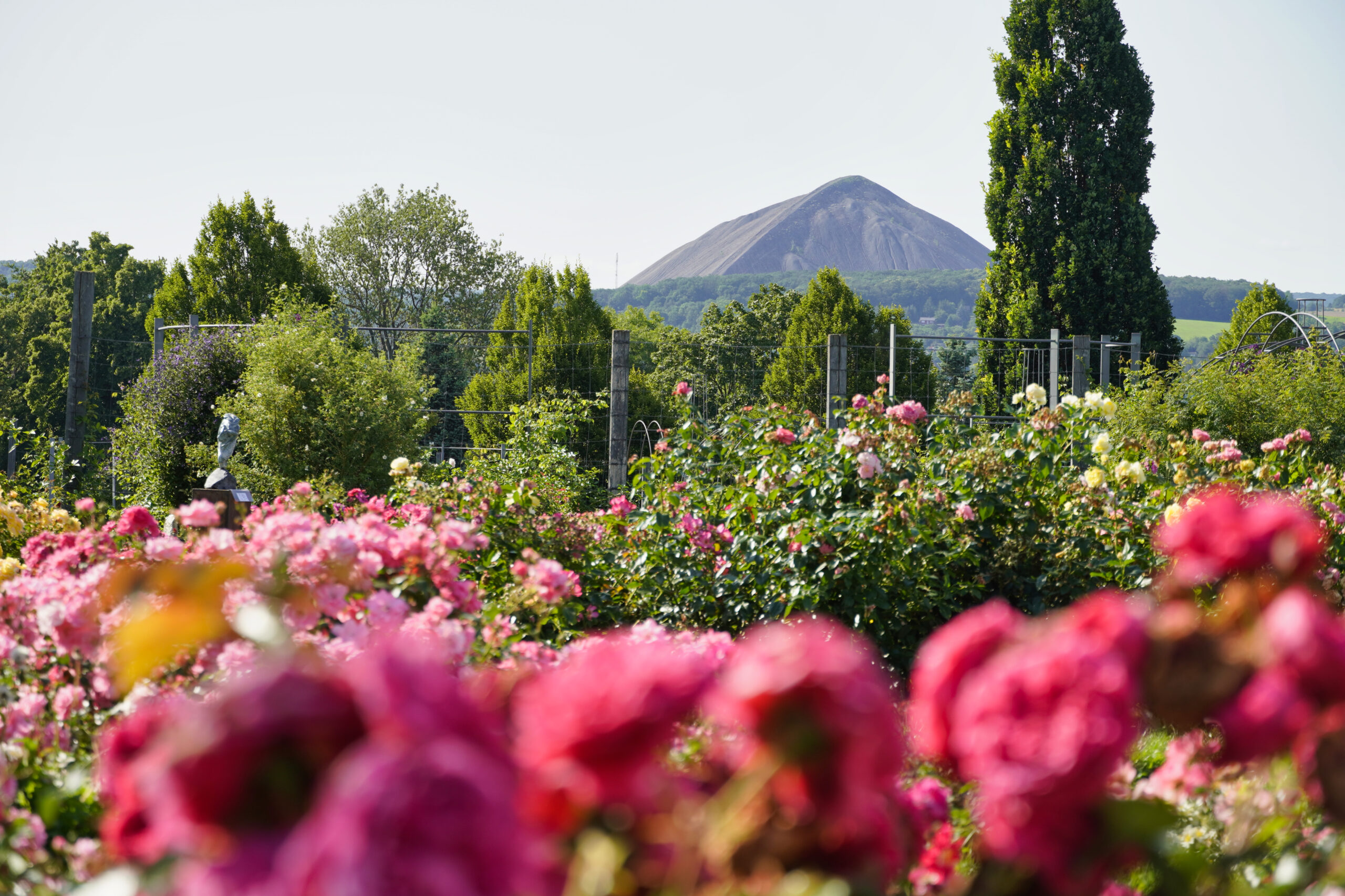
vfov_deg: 13.8
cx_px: 672
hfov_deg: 20.6
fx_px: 3699
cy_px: 448
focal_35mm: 99
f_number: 5.6
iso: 100
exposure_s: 1/250
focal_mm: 66
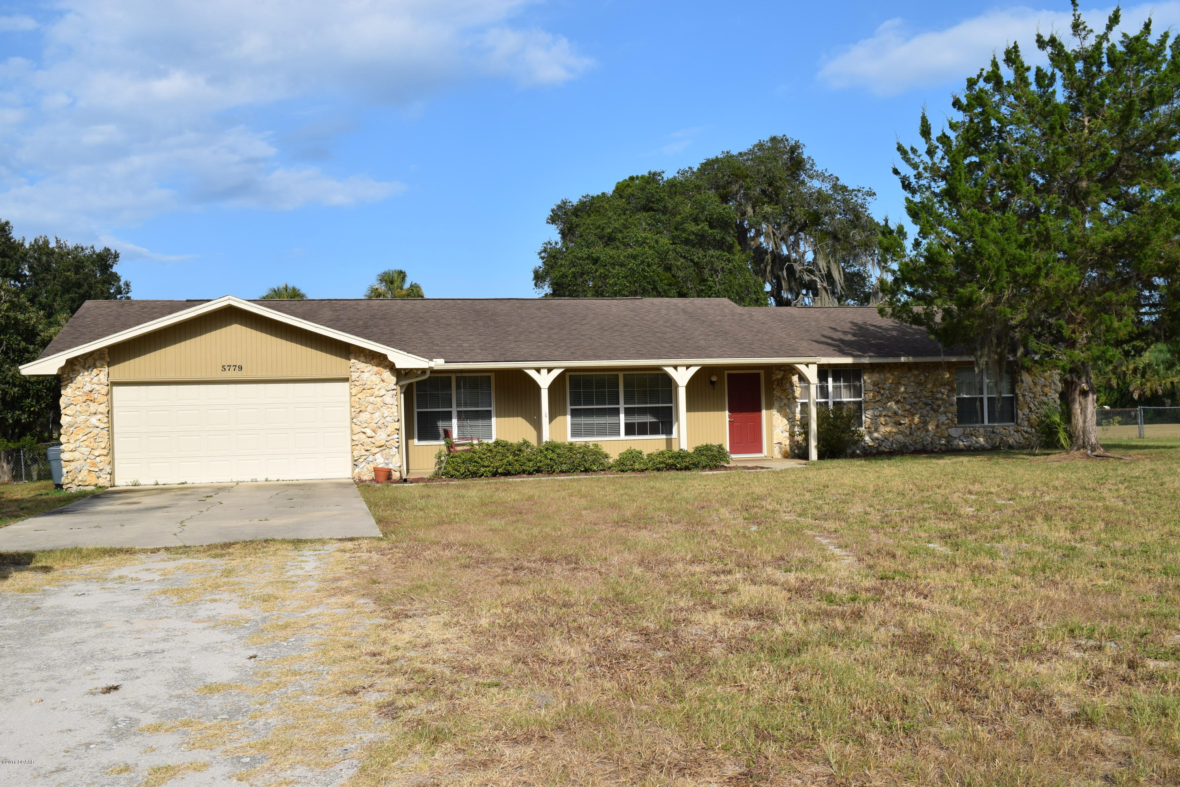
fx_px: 1180
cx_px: 590
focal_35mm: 36
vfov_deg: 36.9
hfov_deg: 53.1
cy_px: 394
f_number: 10
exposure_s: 1/400
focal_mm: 24
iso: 200
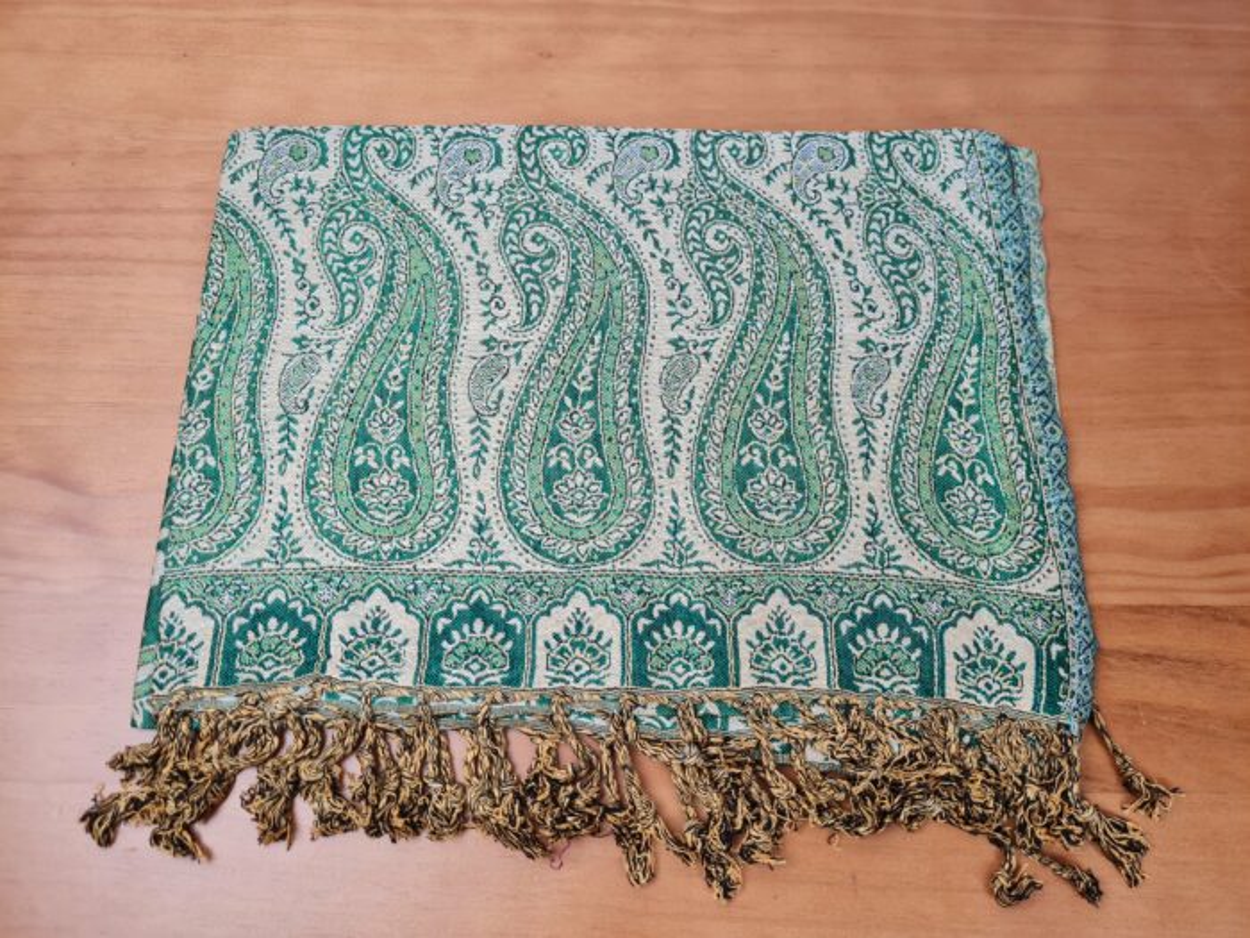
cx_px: 625
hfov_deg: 67.3
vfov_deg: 53.1
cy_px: 469
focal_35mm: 26
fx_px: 939
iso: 100
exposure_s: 1/120
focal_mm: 5.4
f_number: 1.8
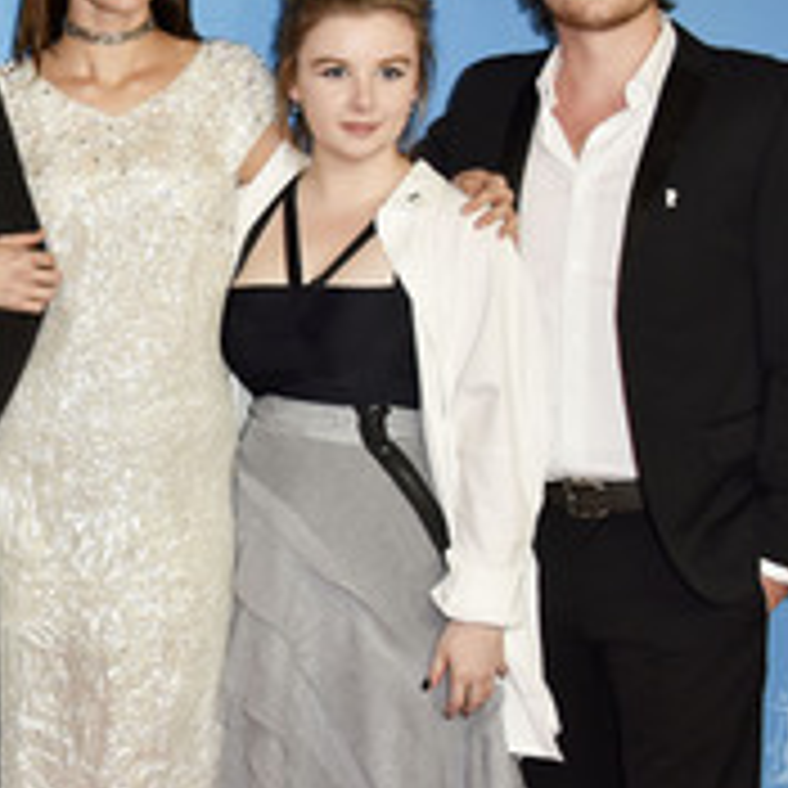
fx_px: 2035
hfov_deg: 20.6
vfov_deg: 21.9
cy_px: 360
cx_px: -142
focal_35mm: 79
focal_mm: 36
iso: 800
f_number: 5.6
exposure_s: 1/125
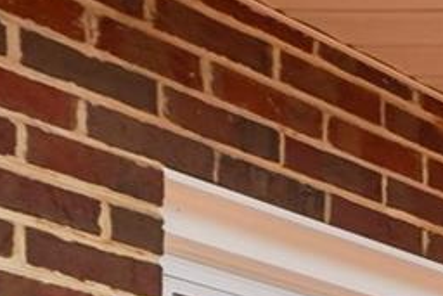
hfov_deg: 9.1
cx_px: 1615
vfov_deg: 10.1
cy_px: 700
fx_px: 1477
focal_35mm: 120
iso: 100
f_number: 8
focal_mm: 10
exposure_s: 1/60
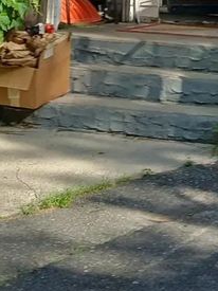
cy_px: -193
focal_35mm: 129
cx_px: 202
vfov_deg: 14.0
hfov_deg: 11.4
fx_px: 1084
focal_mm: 3.98
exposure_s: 1/296
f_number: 1.8
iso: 20
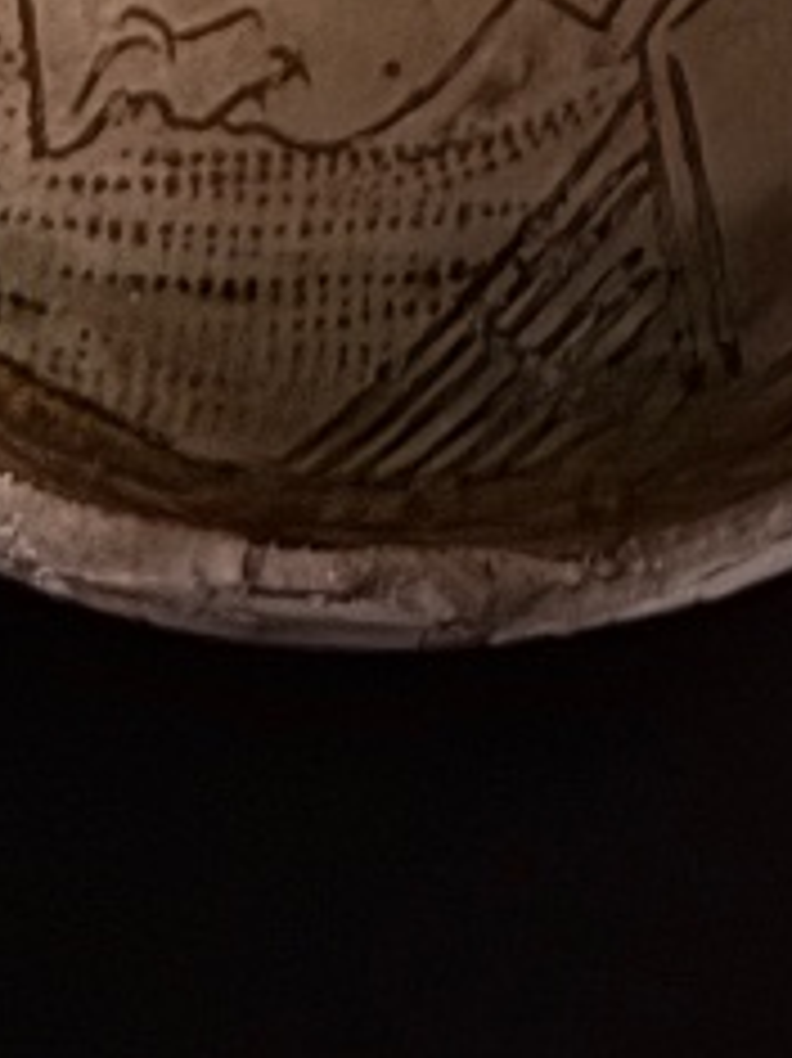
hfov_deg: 6.0
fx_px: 7481
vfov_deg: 7.5
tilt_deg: -66.4
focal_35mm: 245
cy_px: -1603
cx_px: 850
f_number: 1.78
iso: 1250
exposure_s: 1/25
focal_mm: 6.76
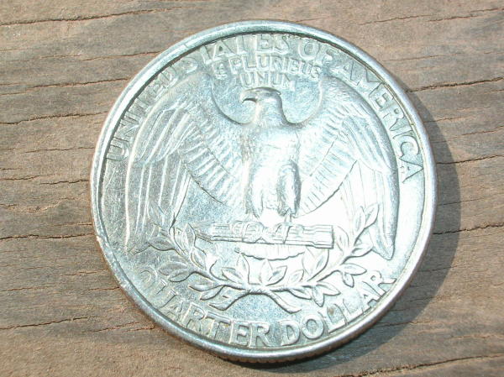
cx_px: 252
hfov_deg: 38.2
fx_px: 727
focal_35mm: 50
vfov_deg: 29.1
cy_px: 188
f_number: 5.6
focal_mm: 8.4
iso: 50
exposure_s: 1/225
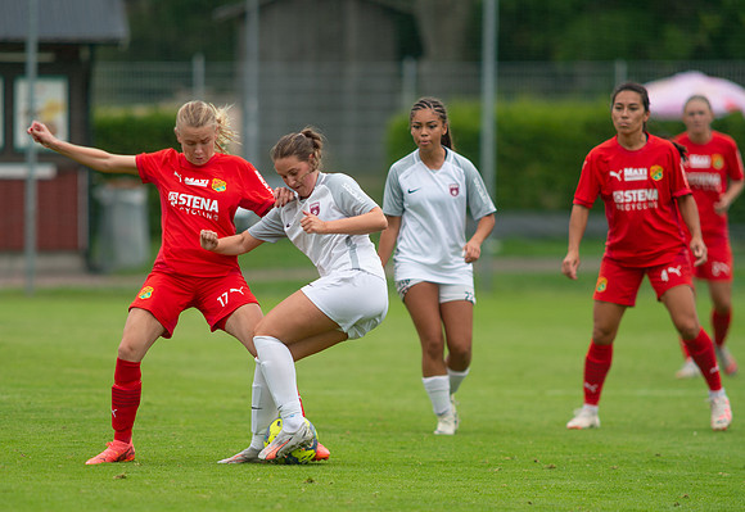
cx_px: 282
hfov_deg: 4.0
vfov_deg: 2.7
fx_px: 10795
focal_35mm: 517
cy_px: 308
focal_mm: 420
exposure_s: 1/1250
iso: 450
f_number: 4
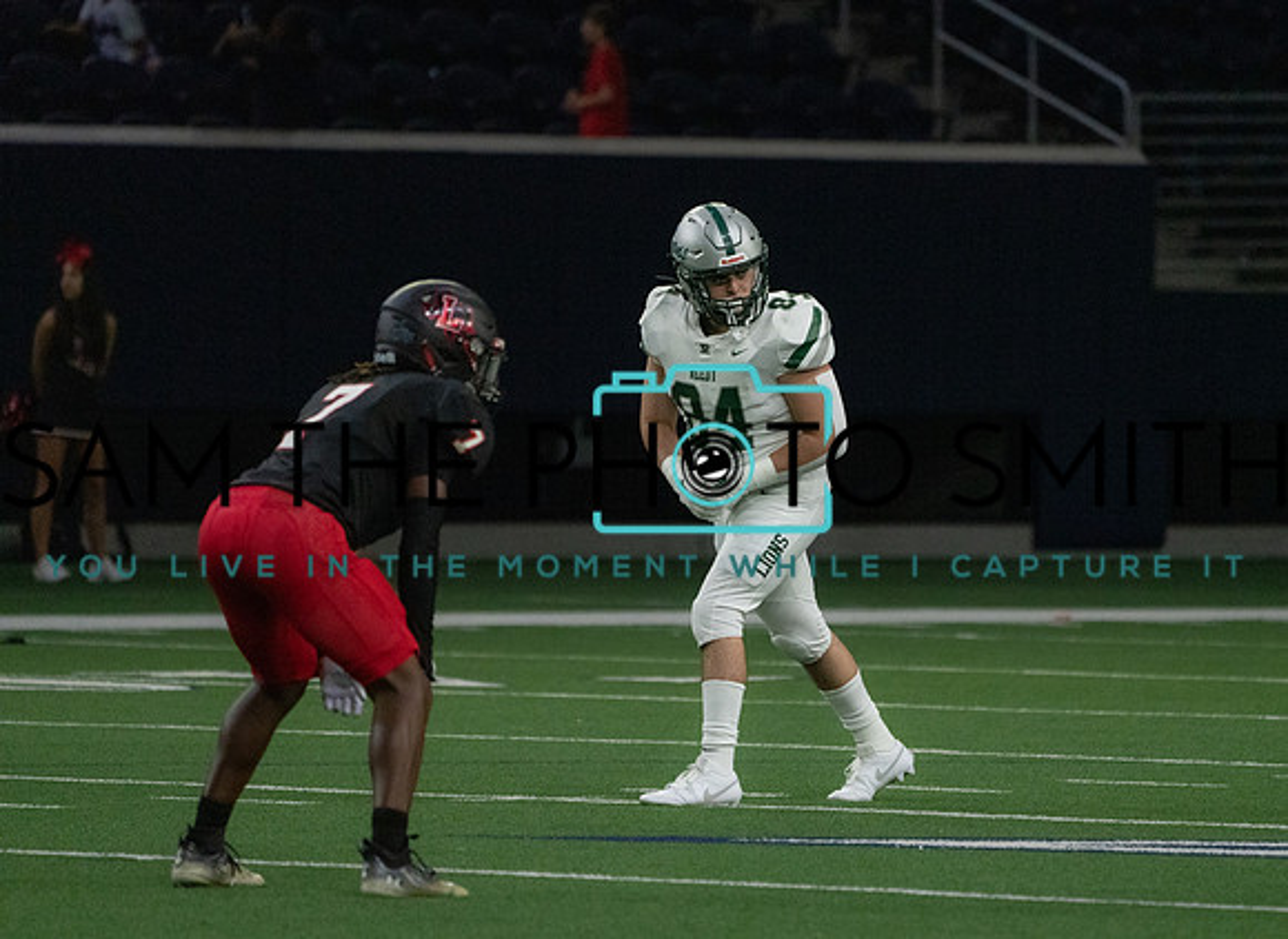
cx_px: 774
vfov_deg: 3.1
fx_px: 17391
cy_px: 426
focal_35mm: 472
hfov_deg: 4.2
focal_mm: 400
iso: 8000
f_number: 5.6
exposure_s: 1/1000
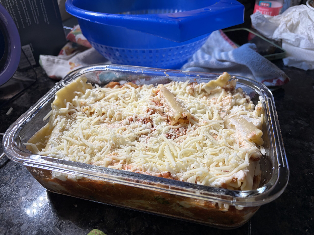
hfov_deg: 67.3
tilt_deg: -38.4
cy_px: 118
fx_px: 236
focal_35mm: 26
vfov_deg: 53.1
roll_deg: +0.2
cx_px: 157
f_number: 1.6
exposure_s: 1/120
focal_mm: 5.96
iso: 64
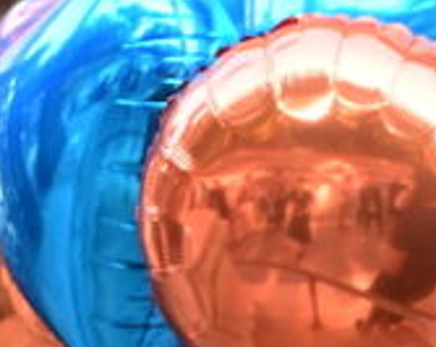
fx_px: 3864
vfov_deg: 5.1
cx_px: 830
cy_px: 596
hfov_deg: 6.3
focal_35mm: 300
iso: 2000
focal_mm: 52
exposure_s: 1/320
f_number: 4.5
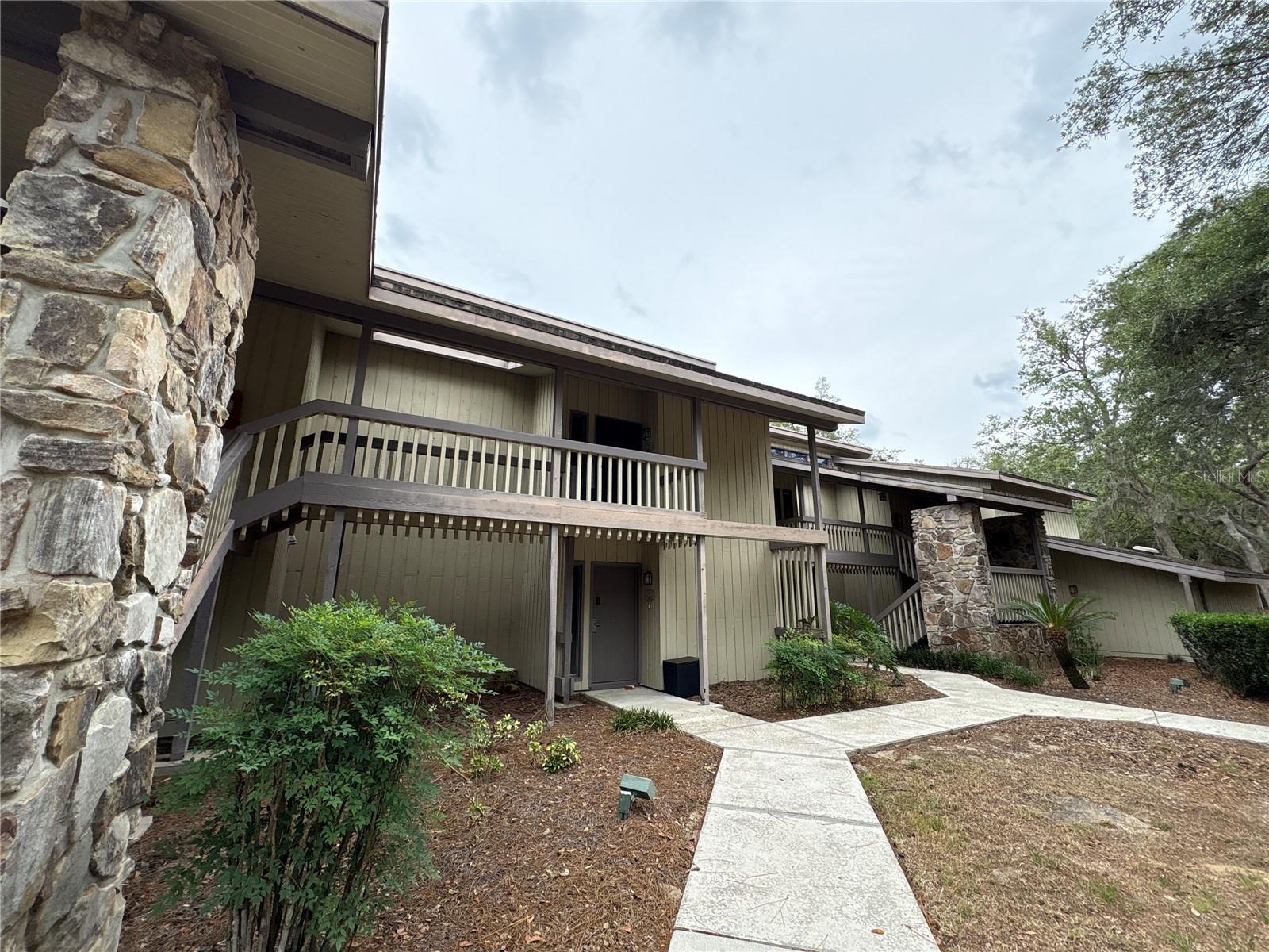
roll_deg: +0.3
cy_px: 476
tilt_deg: +15.0
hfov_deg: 102.1
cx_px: 634
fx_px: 513
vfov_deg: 85.7
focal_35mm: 14
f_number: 2.2
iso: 64
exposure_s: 1/713
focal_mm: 2.22
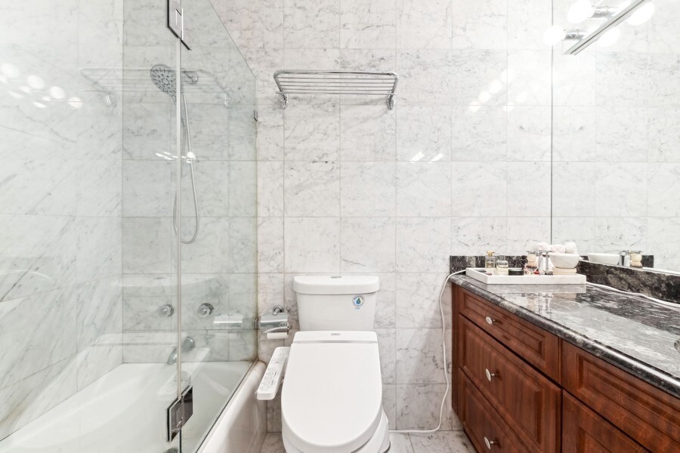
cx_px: 340
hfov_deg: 100.4
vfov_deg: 77.3
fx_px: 283
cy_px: 226
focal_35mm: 15
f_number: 14
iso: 640
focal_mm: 15
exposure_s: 1/8
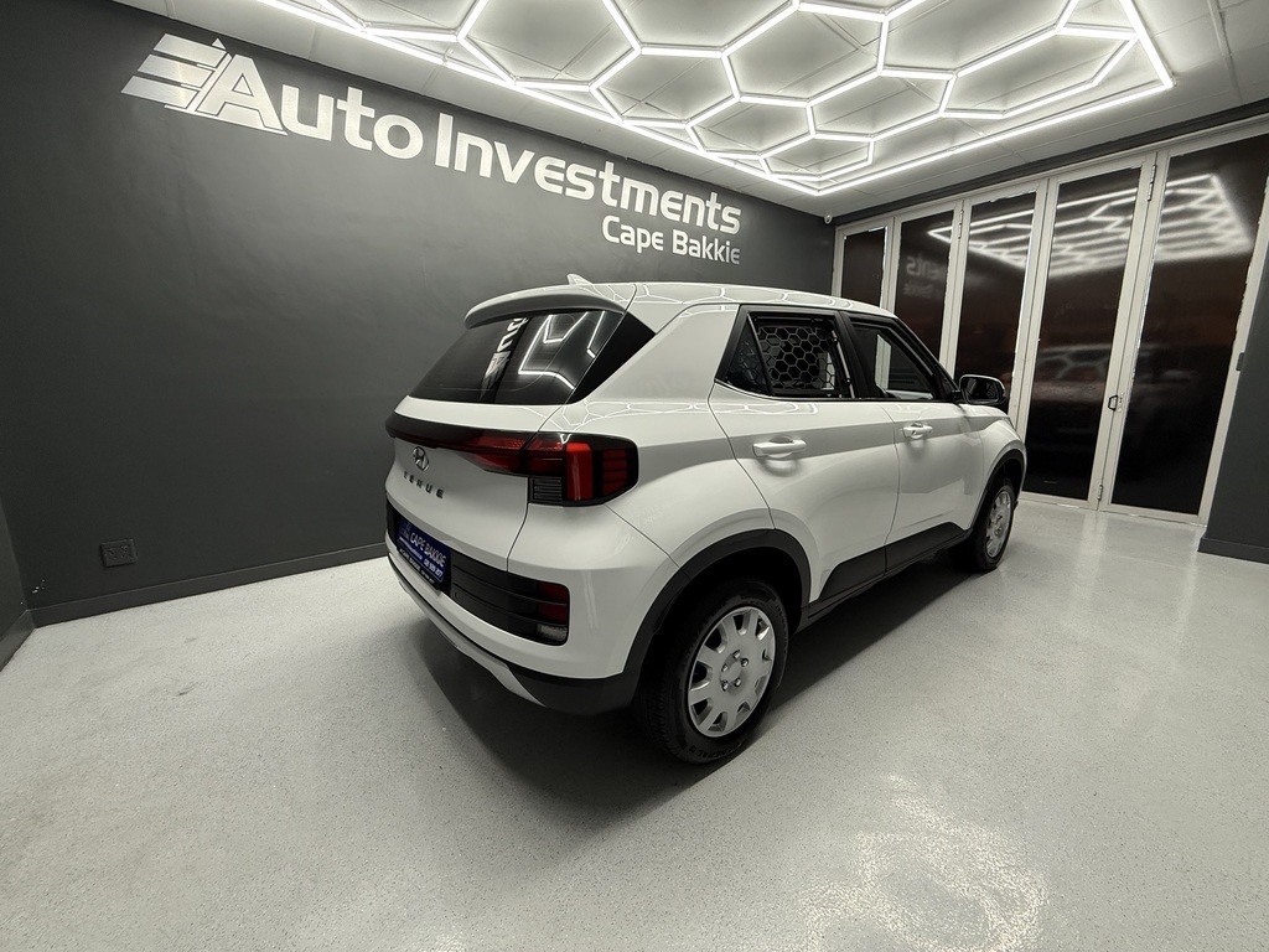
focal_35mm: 14
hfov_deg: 102.1
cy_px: 476
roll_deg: +1.2
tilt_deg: -12.0
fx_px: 513
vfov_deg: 85.7
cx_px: 634
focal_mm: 2.22
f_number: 2.2
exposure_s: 1/100
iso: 200
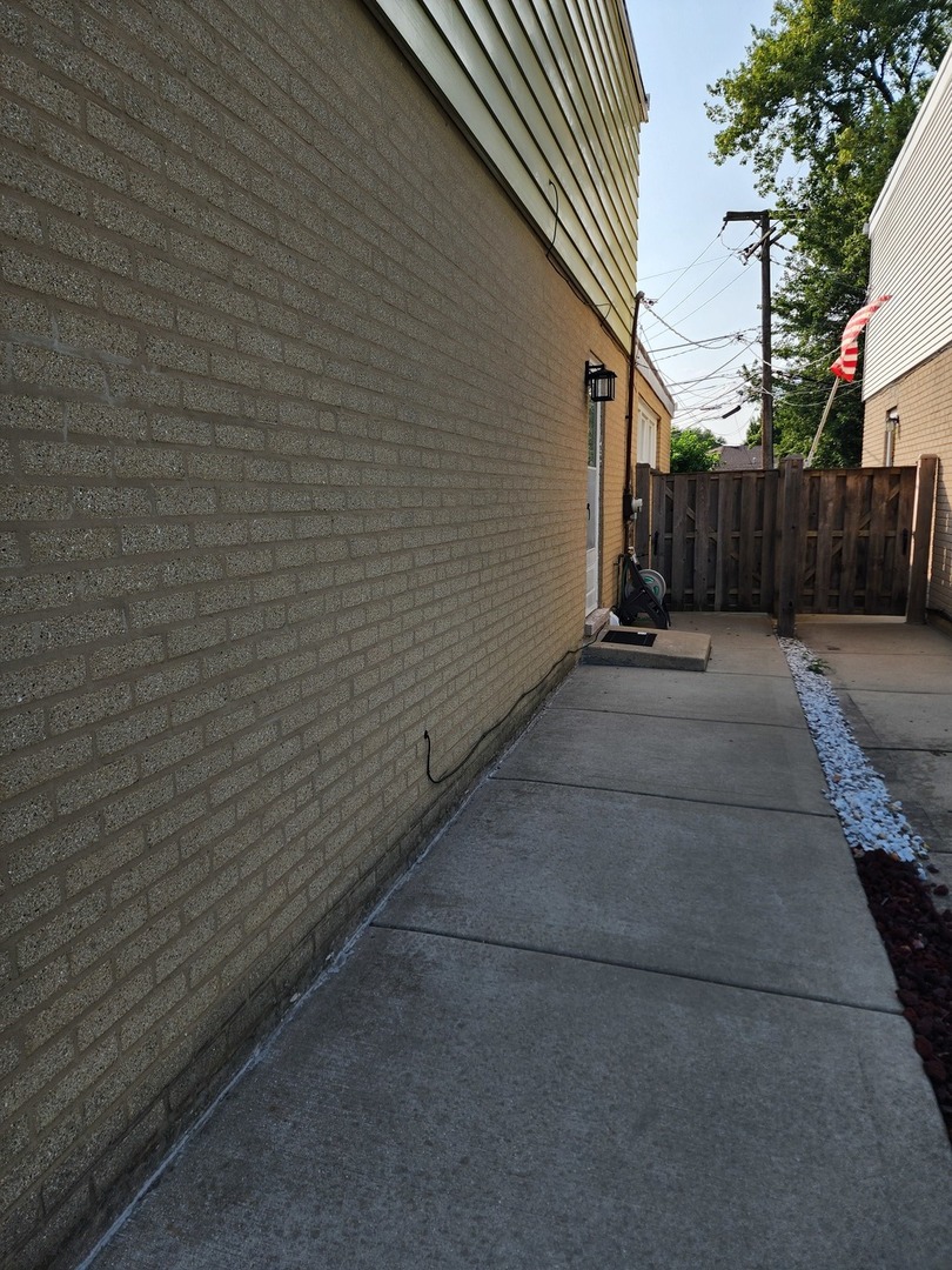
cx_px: 476
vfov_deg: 73.9
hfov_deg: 58.9
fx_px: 843
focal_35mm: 23
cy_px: 635
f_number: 1.8
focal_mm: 6.4
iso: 12
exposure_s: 1/507
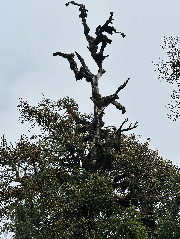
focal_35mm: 49
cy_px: 118
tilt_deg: +25.0
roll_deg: +3.6
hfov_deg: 29.7
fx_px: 340
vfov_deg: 38.9
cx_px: 90
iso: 64
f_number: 1.78
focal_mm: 6.86
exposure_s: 1/5556
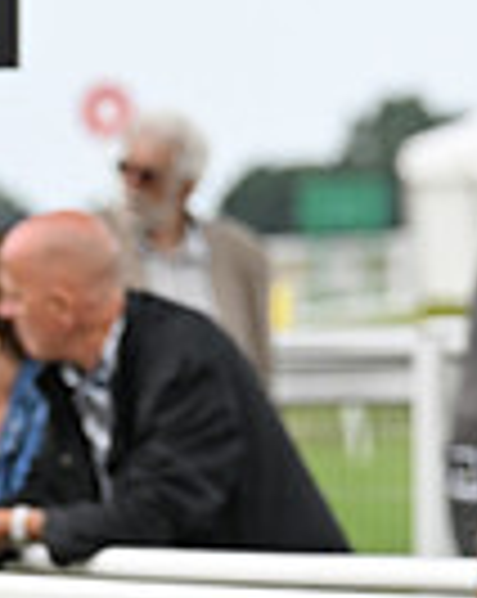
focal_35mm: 574
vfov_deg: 3.4
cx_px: 1228
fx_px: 10153
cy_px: 330
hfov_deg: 2.7
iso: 800
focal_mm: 140
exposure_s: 1/1600
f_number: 4.5
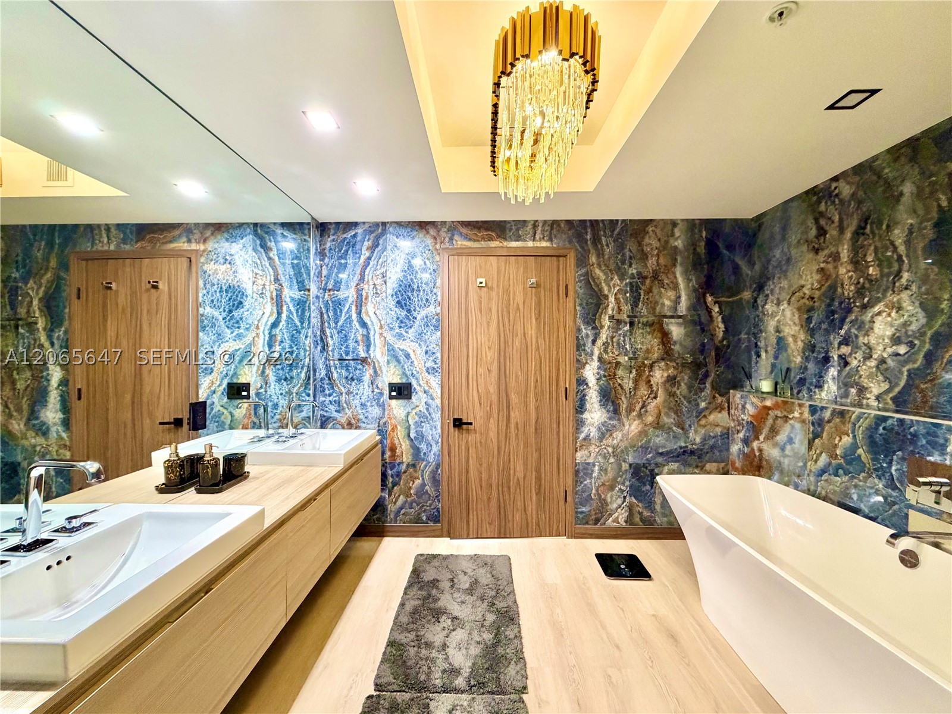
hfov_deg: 102.1
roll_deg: +0.3
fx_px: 385
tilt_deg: -0.9
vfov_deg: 85.7
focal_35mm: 14
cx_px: 476
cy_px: 357
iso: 320
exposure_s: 1/60
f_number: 2.2
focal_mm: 2.22
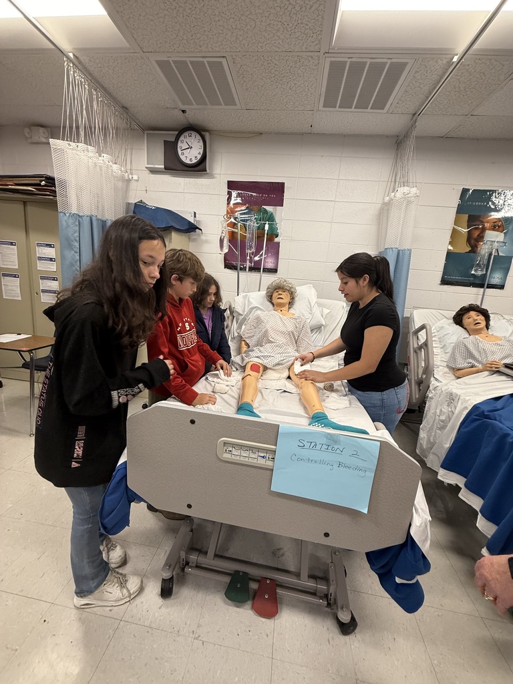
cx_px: 256
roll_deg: -5.3
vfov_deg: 102.1
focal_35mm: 14
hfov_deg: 85.7
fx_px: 277
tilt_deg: -11.6
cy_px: 342
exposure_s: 1/120
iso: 160
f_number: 2.2
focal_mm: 2.22
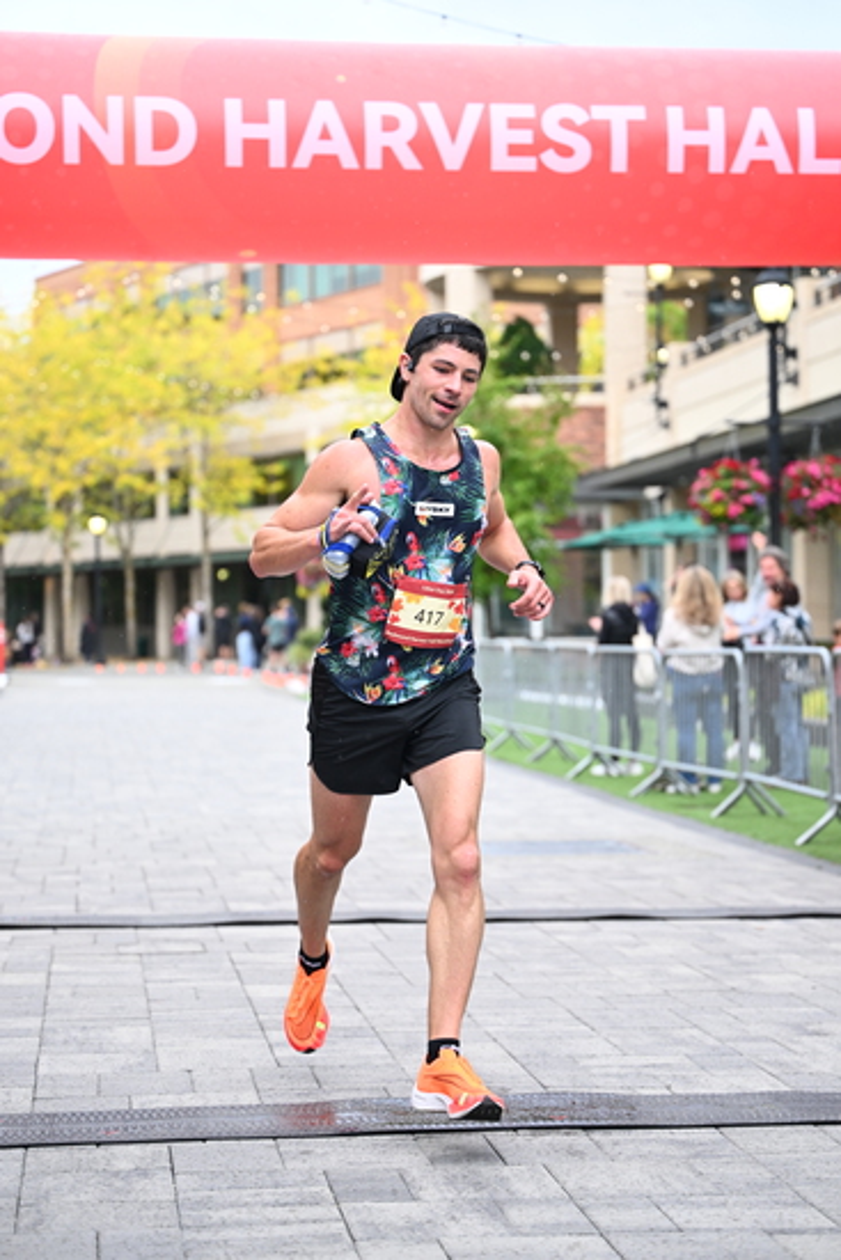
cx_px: 420
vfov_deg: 28.8
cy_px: 630
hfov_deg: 19.5
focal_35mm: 70
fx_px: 2451
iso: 1250
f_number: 2.8
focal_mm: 70
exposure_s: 1/1250
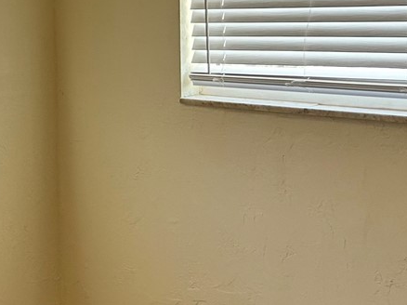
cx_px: -138
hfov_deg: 19.0
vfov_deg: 15.3
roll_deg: +2.4
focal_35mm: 95
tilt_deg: -1.0
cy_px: 17
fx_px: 1116
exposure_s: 1/120
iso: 80
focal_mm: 5.7
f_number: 1.5
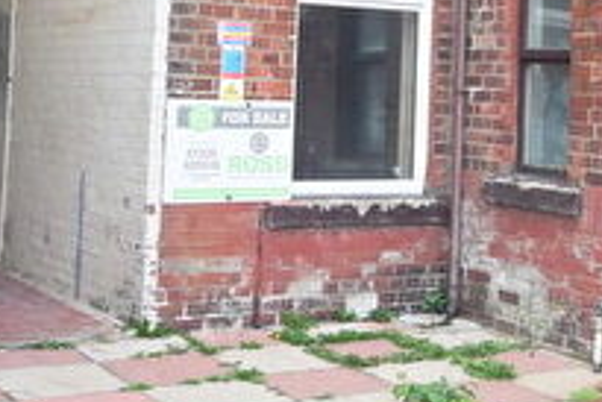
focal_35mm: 82
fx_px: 1372
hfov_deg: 24.2
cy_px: 28
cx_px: 511
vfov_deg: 16.4
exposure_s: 1/200
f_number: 7.1
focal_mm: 16
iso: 400
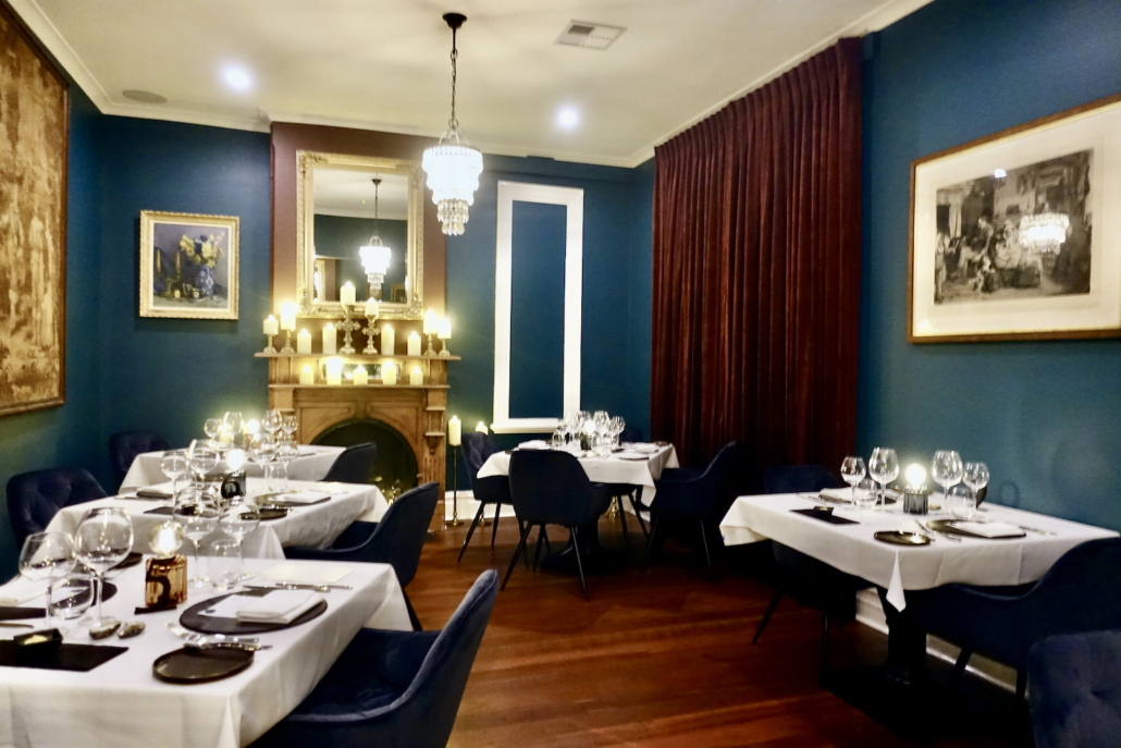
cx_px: 560
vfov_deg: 53.1
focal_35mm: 24
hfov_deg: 73.7
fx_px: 747
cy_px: 374
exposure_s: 1/8
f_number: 1.8
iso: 1600
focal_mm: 8.8
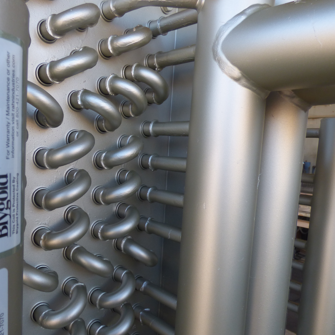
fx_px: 307
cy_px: 189
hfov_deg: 56.5
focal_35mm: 28
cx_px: 122
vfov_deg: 57.1
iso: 100
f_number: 2.8
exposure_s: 1/125
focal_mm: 3.58
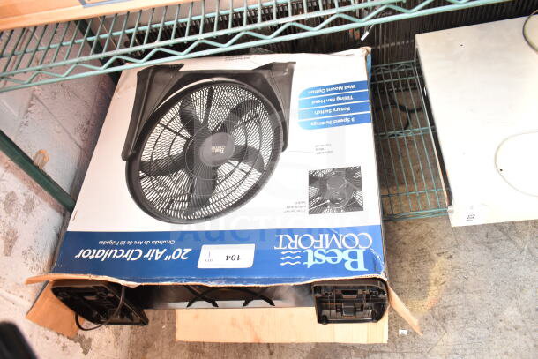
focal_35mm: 30
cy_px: 180
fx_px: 448
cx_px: 269
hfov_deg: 61.9
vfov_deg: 43.6
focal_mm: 20
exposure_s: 1/80
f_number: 4.5
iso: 1600
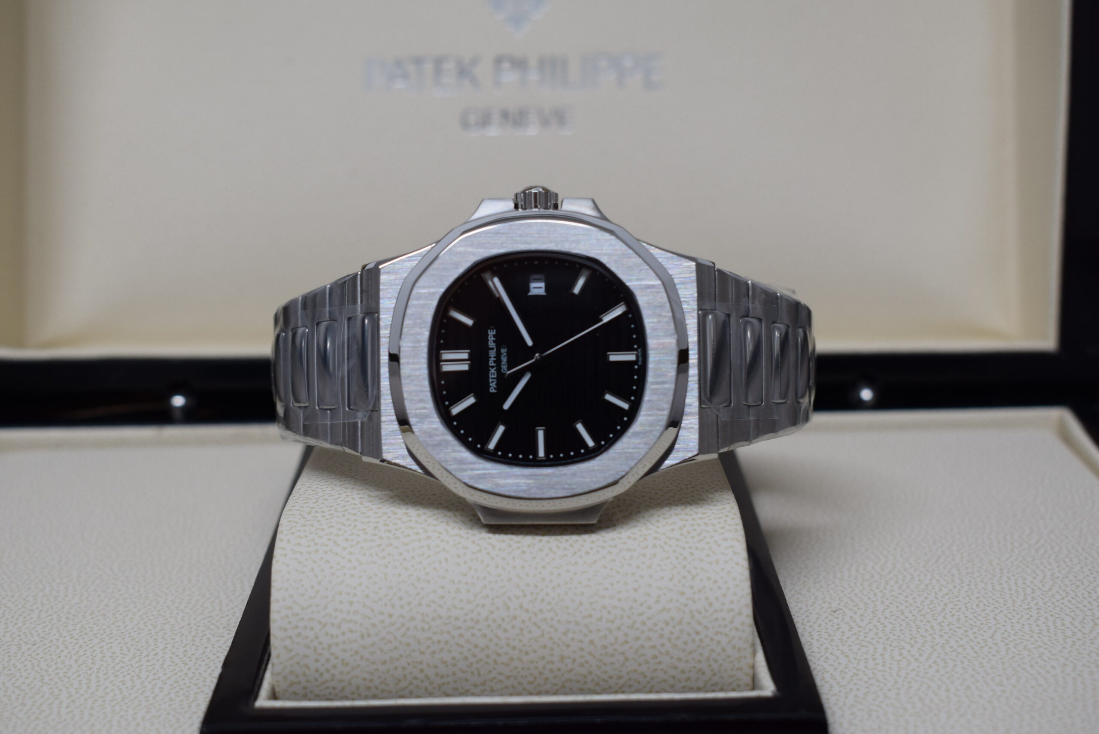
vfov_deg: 26.5
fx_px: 1558
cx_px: 550
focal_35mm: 51
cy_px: 367
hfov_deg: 38.9
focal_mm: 34
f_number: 7.1
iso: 400
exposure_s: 1/40
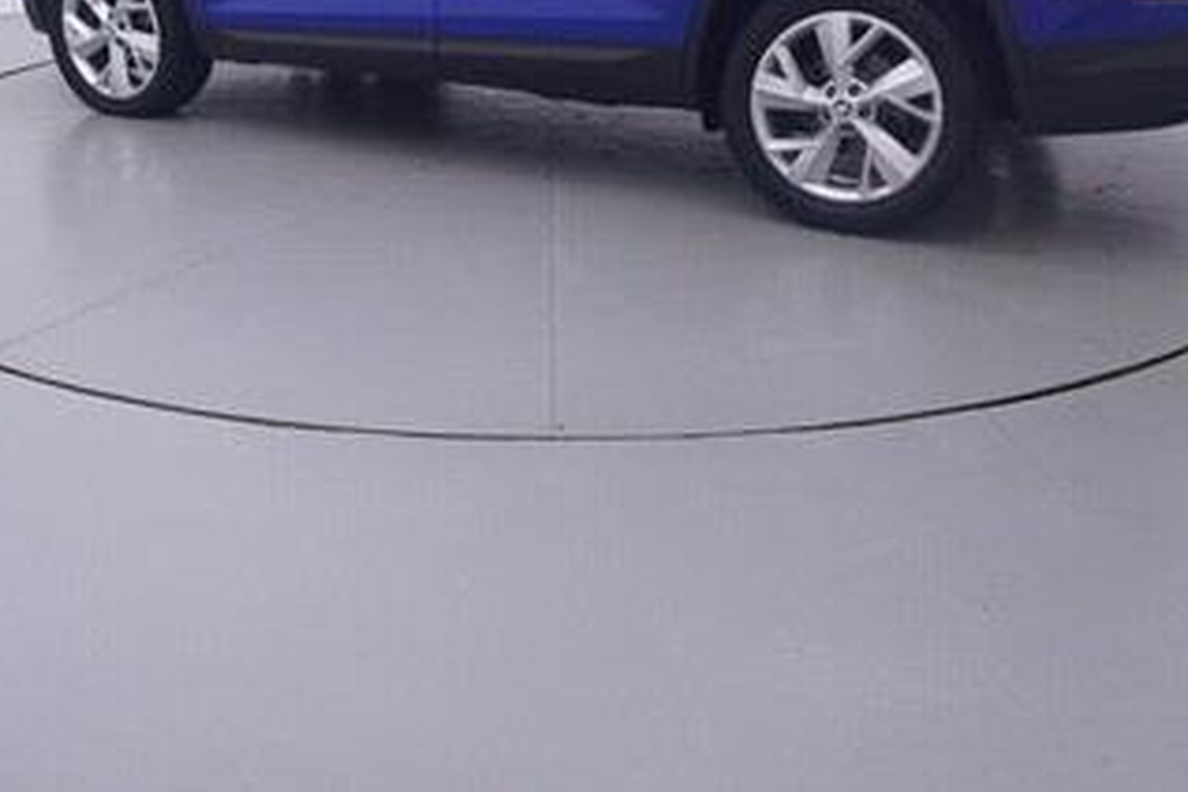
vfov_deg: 33.2
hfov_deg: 49.6
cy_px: 148
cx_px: 514
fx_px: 1282
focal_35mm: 39
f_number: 5
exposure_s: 1/80
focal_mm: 15
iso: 200
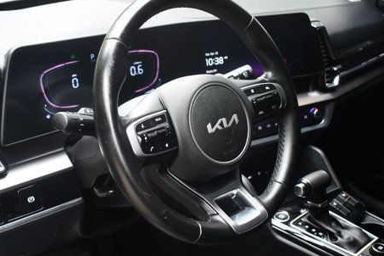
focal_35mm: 48
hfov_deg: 41.0
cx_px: 164
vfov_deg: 28.0
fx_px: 512
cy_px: 148
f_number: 3.8
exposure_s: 1/160
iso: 800
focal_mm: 23
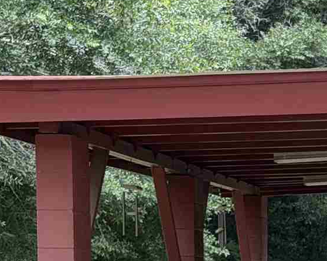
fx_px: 1664
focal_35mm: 172
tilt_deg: -4.1
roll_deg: +0.4
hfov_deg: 11.0
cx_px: 396
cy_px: 375
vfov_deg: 8.8
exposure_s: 1/794
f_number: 1.78
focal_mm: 6.76
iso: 64
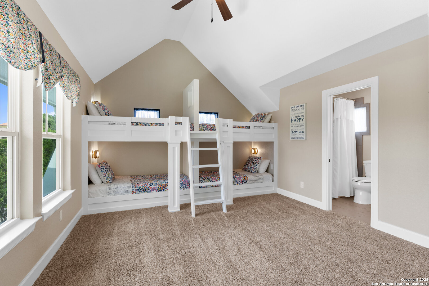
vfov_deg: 70.4
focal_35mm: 17
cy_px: 143
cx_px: 214
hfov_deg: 93.3
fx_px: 203
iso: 200
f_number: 9
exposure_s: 1/3
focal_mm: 17
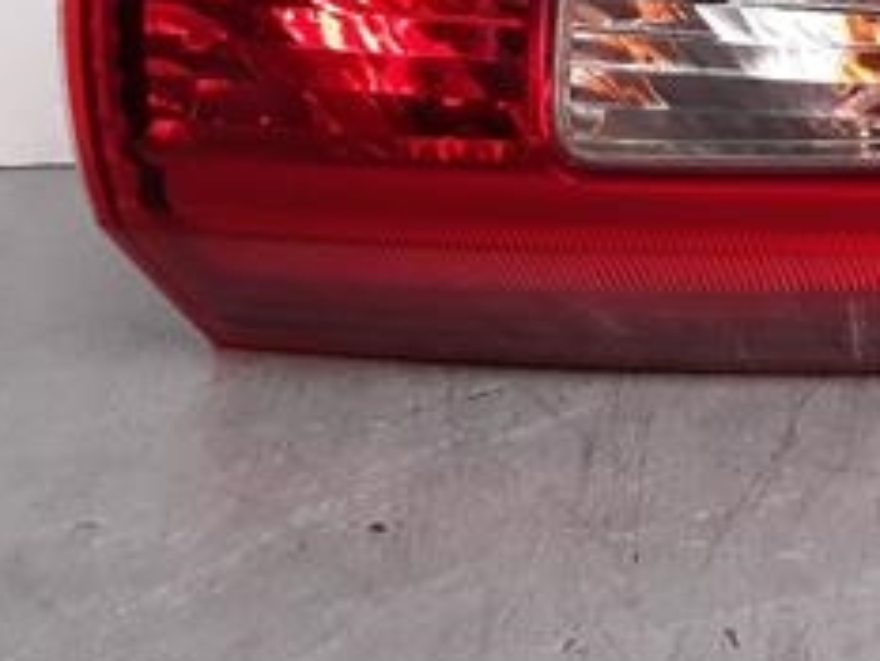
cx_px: 1073
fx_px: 1958
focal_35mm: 77
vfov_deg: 18.8
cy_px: 49
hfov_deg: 23.1
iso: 100
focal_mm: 2.91
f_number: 1.9
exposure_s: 1/124
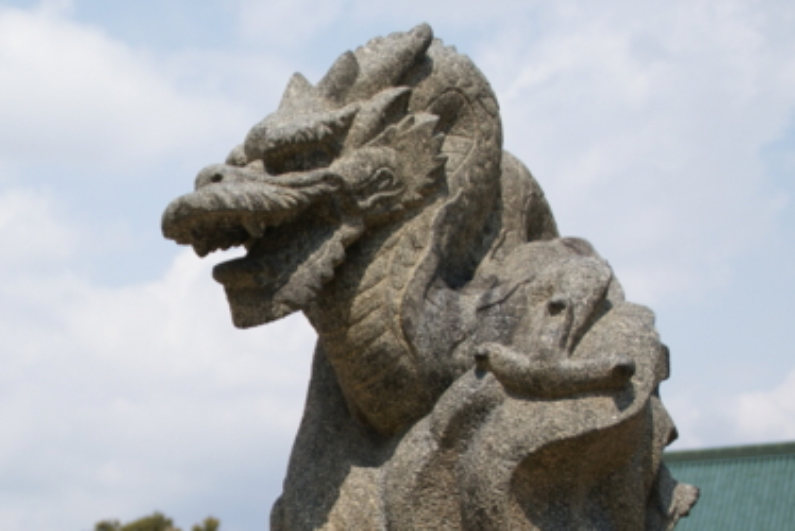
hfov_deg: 25.9
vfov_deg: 17.7
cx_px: 172
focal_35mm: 77
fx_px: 1702
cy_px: 383
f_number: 4
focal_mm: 30
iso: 100
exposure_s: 1/1250
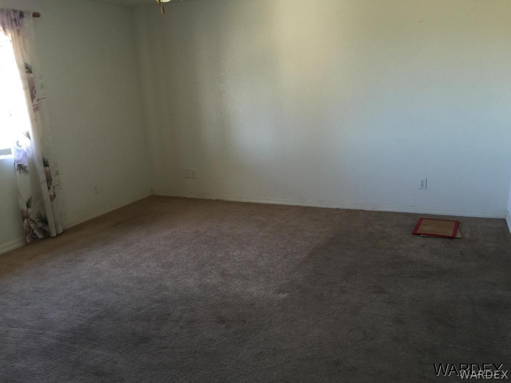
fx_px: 428
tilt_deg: -11.6
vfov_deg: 48.2
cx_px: 256
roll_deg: +3.0
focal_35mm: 29
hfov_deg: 61.7
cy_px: 192
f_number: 2.2
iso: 40
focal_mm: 4.15
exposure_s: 1/15
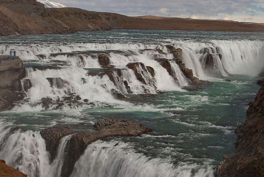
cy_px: 88
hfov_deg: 19.4
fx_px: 771
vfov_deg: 13.1
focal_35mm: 105
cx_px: 132
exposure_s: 1/15
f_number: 25
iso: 100
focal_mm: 70
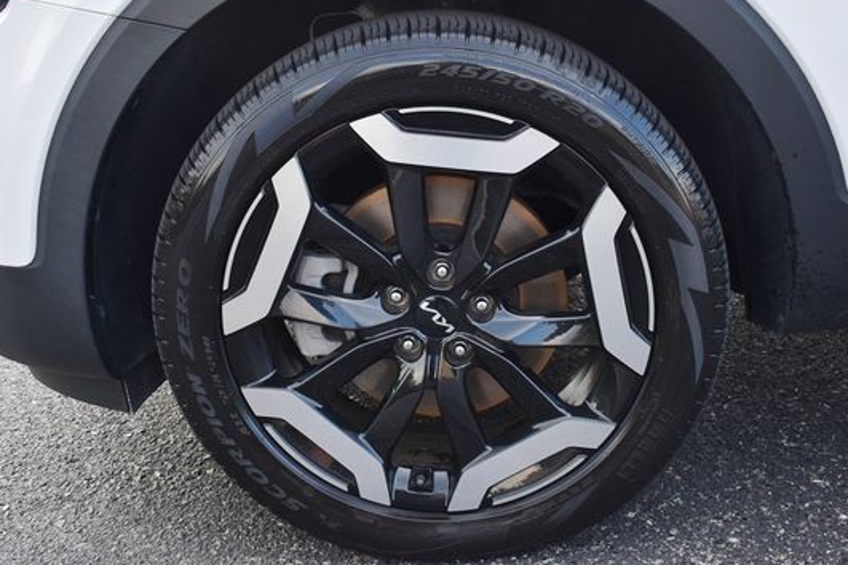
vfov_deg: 32.1
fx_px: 980
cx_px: 434
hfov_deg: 46.8
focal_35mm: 42
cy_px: 227
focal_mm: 23
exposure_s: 1/250
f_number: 3.8
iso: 400
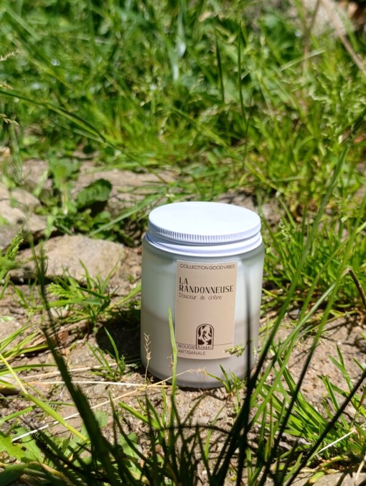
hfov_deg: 59.0
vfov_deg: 73.8
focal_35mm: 23
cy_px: 243
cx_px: 183
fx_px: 323
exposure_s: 1/790
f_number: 1.6
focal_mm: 6.14
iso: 50
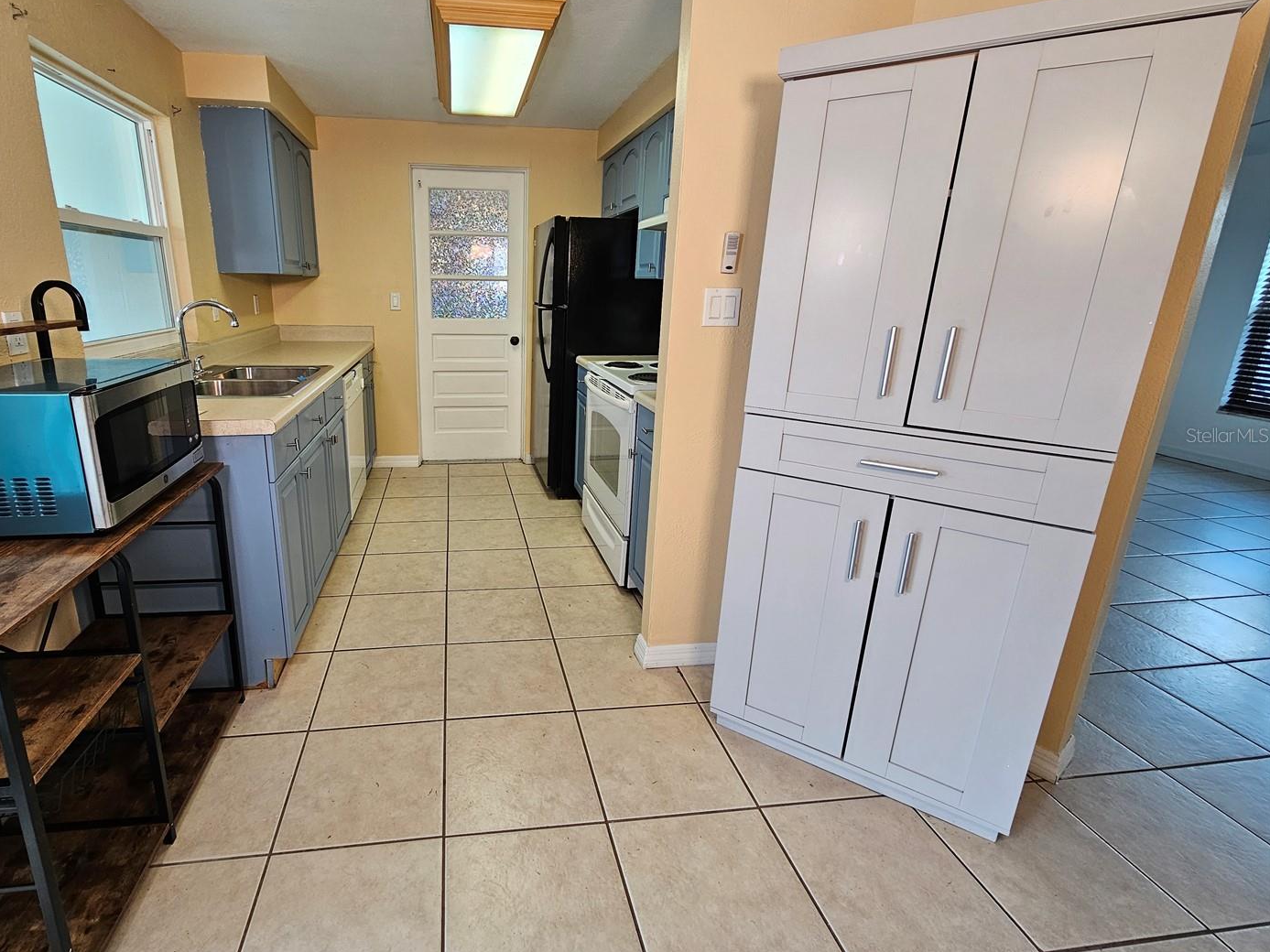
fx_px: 550
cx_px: 540
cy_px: 435
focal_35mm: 15
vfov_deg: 81.6
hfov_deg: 97.5
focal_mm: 2.2
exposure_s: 1/60
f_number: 2.2
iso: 100
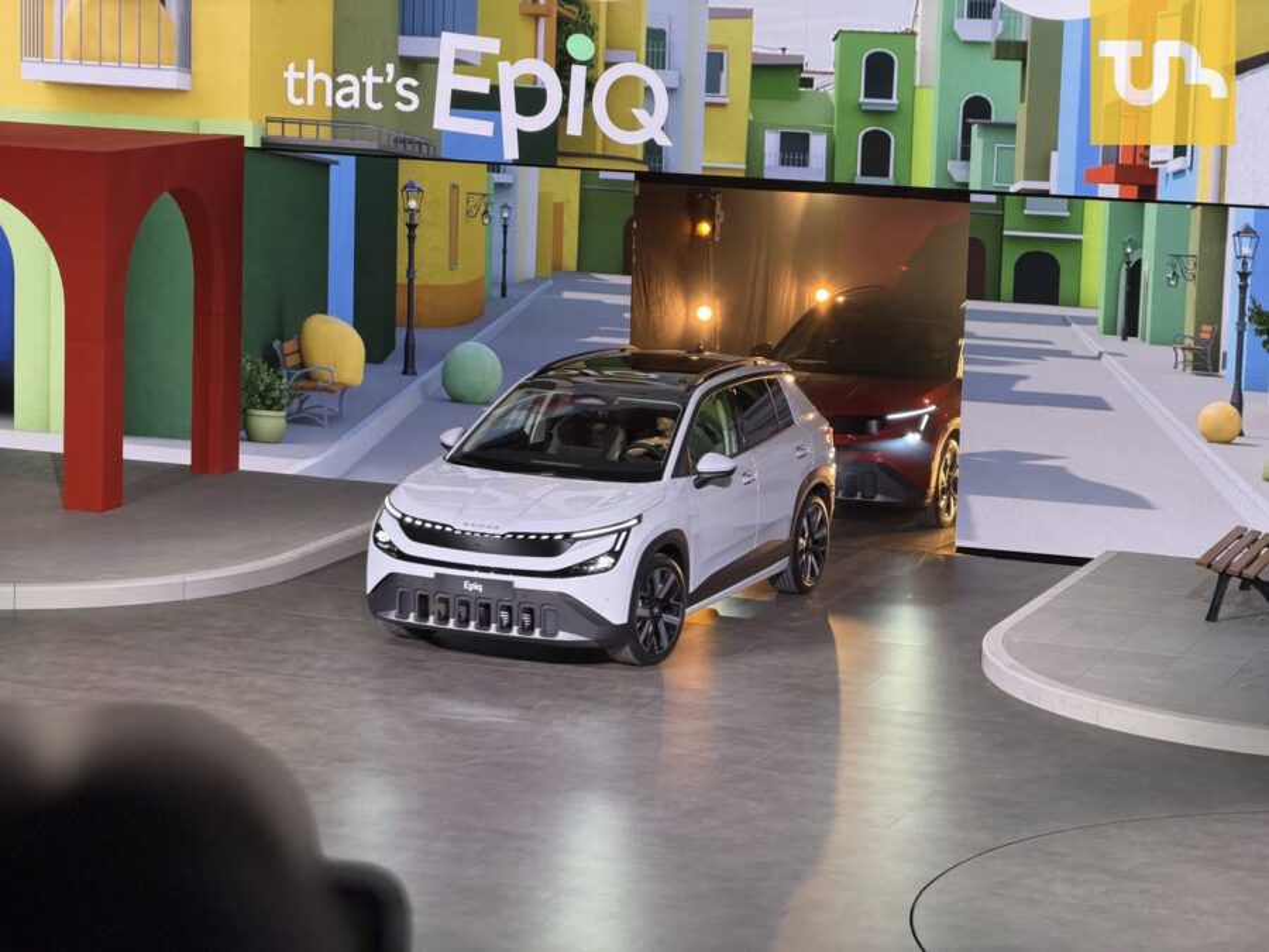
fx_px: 3666
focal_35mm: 100
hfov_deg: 19.6
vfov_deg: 14.8
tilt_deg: -8.5
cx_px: 634
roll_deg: -1.4
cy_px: 476
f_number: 2.8
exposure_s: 1/100
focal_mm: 16.89
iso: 200
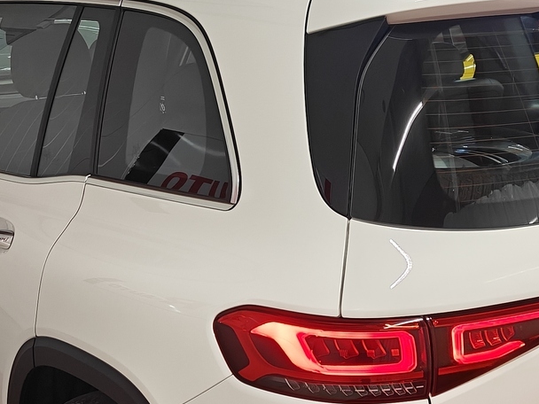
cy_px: 332
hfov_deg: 27.4
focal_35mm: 71
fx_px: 1106
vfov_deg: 20.5
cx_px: 284
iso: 64
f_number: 1.8
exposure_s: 1/120
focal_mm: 5.59
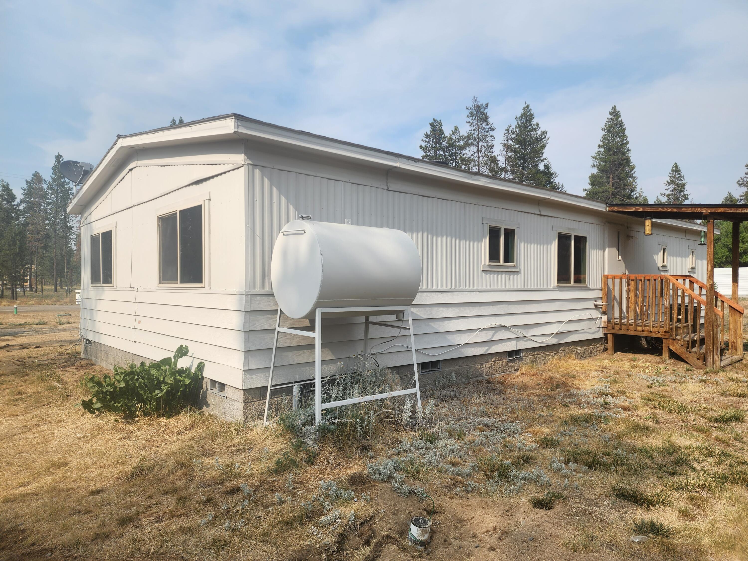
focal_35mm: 23
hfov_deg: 73.9
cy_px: 280
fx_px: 497
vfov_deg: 58.9
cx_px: 374
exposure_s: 1/1304
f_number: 1.8
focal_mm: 6.4
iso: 12
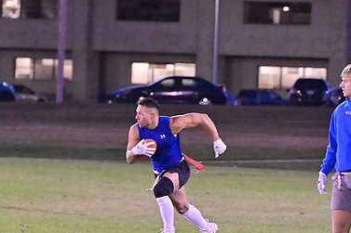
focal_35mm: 334
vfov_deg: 4.1
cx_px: 232
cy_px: 173
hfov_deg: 6.2
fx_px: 3255
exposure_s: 1/320
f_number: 4
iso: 6400
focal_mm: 145
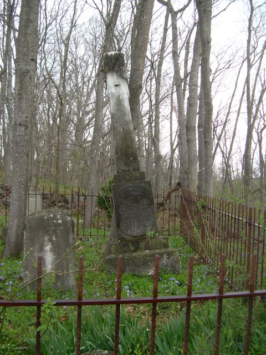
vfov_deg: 49.0
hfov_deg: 37.7
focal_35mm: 38
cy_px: 178
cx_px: 133
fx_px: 389
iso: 50
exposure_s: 1/55
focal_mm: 6.3
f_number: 2.8
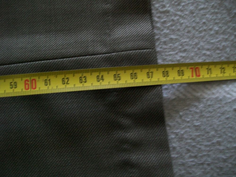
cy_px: 88
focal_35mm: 34
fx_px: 232
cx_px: 118
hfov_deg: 54.0
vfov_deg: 41.8
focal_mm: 6.1
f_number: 2.7
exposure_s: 1/8
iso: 200
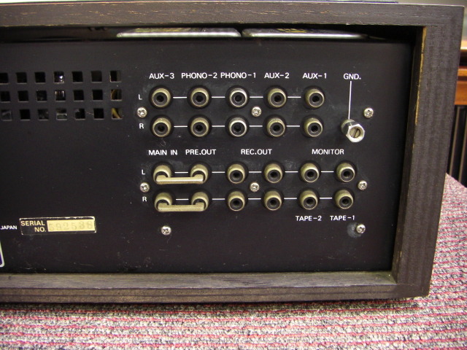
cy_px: 175
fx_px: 513
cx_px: 234
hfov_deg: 49.0
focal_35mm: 38
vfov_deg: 37.7
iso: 200
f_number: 3.4
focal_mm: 6.3
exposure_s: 1/5
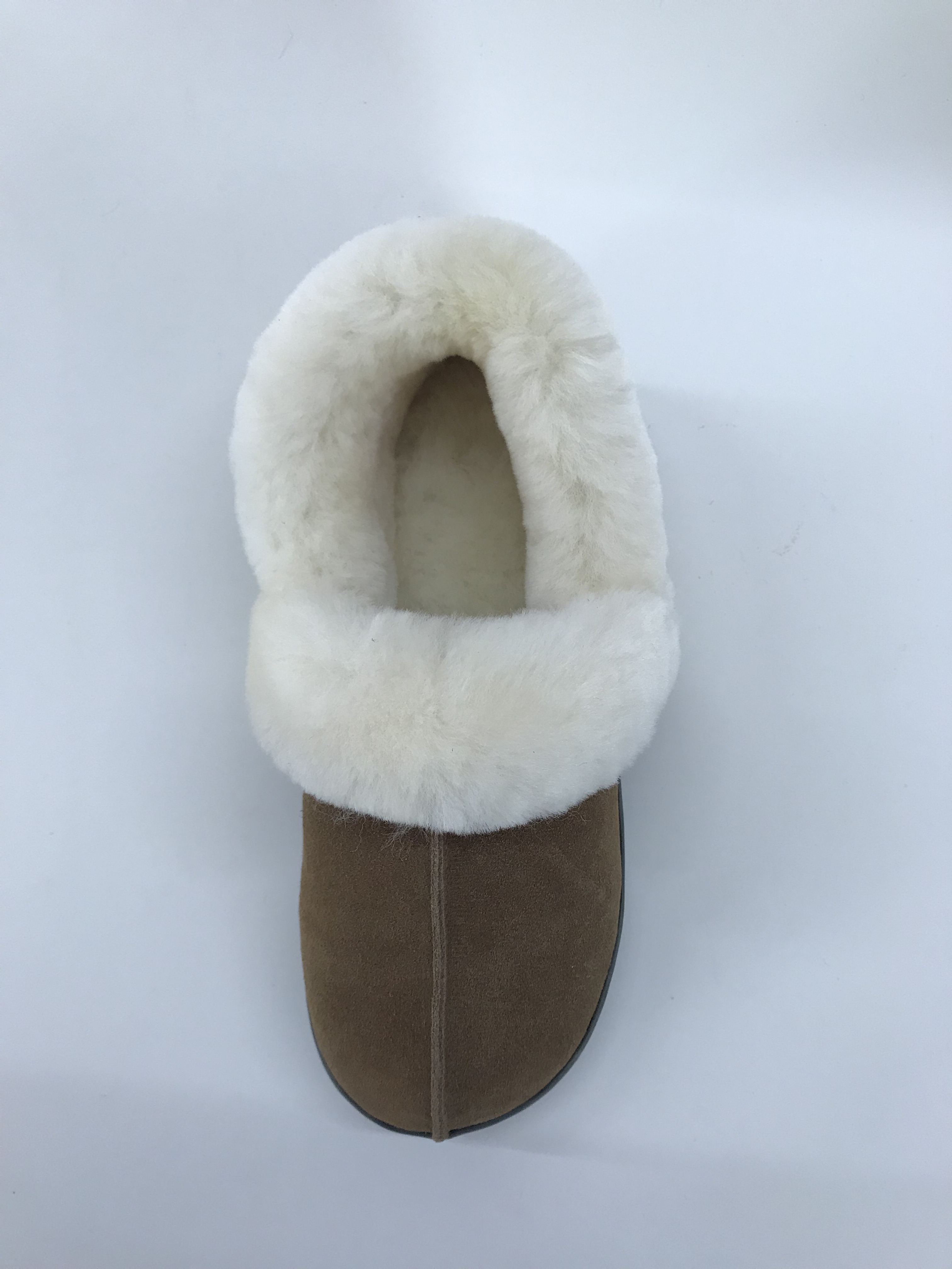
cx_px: 476
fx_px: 1027
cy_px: 634
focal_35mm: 28
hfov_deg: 49.7
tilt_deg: -80.3
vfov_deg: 63.4
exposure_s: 1/33
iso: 25
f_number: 1.8
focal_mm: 3.99
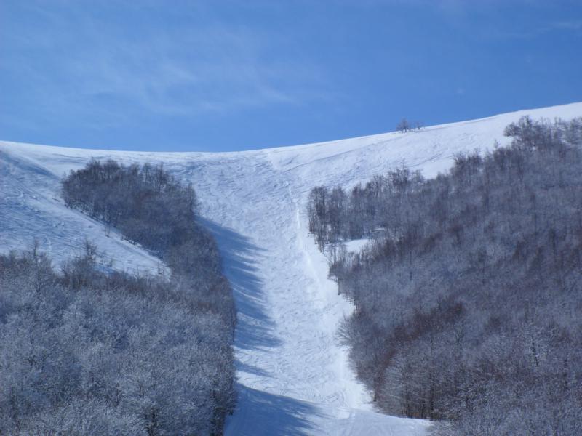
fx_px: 1749
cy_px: 218
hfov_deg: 18.9
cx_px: 291
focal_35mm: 104
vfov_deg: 14.2
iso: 80
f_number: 5.1
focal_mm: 19.6
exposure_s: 1/1500
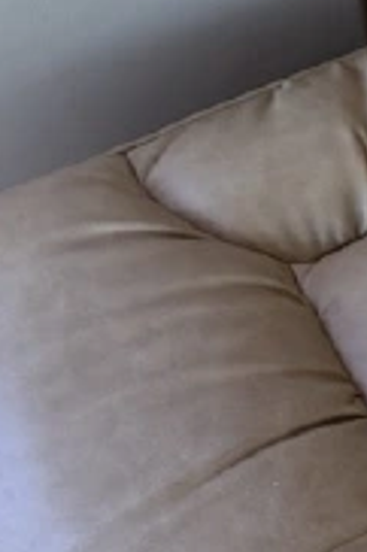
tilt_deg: -50.8
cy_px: 85
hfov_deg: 11.4
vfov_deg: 18.4
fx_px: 1685
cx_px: 695
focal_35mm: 110
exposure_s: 1/121
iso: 80
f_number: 1.78
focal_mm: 6.76
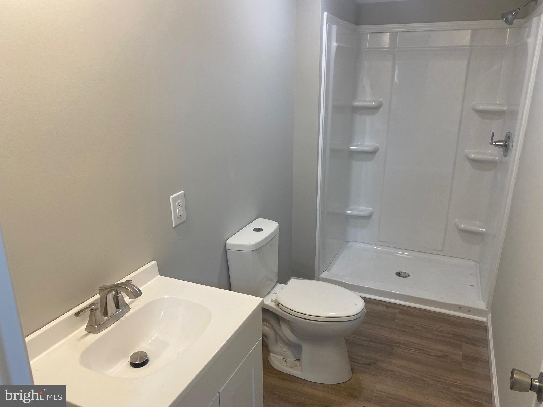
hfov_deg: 67.3
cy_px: 204
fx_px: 408
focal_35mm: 26
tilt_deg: -17.7
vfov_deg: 53.1
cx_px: 272
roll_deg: -0.2
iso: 100
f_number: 1.8
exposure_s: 1/120
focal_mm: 4.25
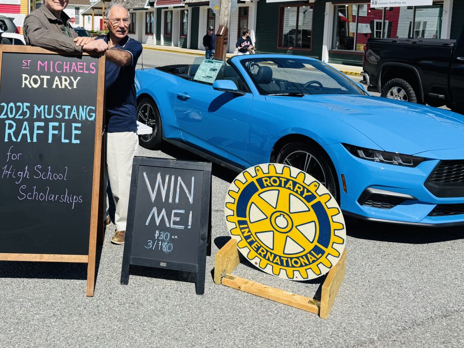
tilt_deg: -6.4
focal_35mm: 38
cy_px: 85
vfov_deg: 36.8
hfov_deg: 47.8
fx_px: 509
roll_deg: -1.7
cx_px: 141
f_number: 1.78
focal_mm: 6.76
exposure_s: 1/5714
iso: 80
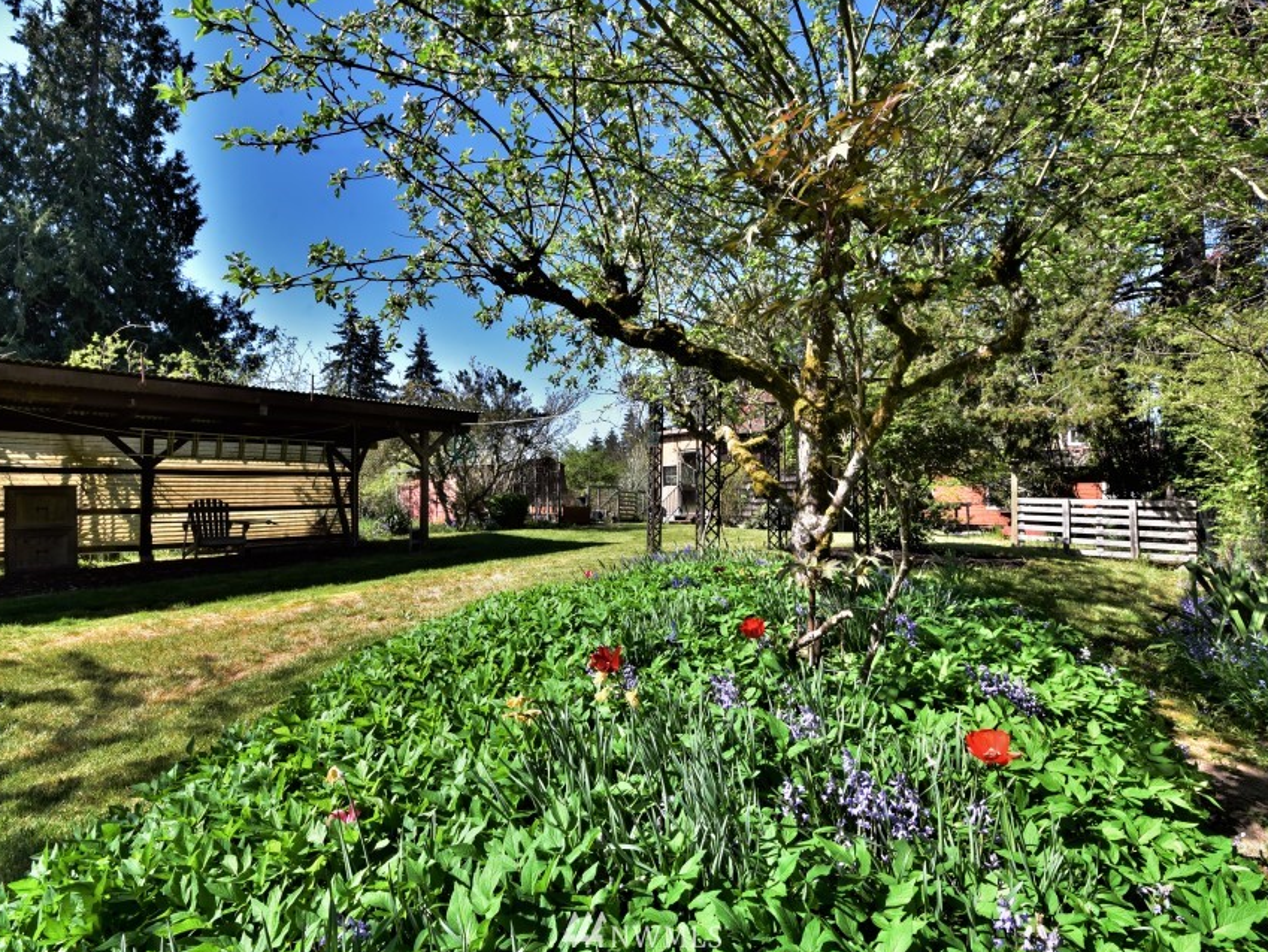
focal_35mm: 15
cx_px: 645
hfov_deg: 98.2
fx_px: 550
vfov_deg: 81.8
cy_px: 480
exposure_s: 1/100
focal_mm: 13
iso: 400
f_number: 18
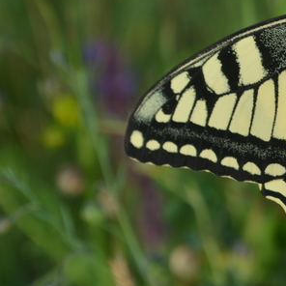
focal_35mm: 228
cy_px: 49
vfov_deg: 7.6
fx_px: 2135
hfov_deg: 7.6
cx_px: 374
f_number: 8
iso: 100
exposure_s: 1/200
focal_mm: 55
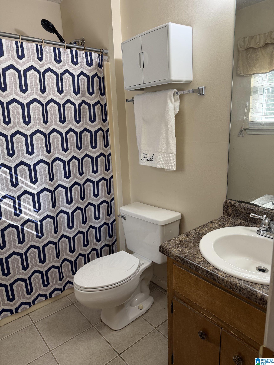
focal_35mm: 24
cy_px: 182
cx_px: 137
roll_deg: +2.4
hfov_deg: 56.8
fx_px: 253
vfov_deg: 71.6
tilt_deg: -14.9
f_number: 1.78
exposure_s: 1/60
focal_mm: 6.76
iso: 125
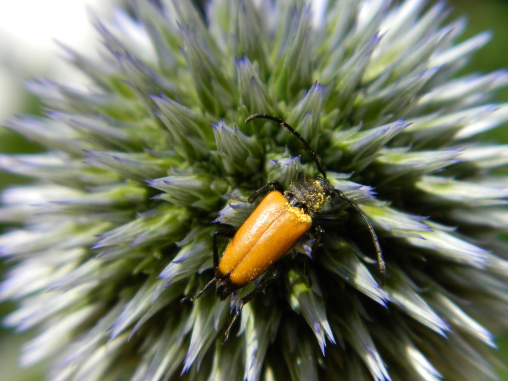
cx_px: 254
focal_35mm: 103
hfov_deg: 19.1
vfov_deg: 14.4
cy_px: 190
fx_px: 1512
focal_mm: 18.6
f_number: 4.5
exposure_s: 1/400
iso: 100
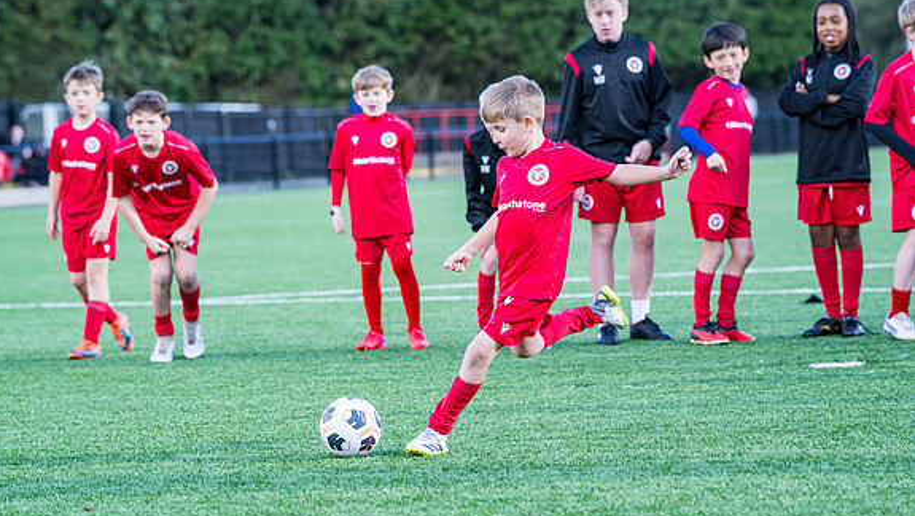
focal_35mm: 147
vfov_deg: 8.3
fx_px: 3568
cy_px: 273
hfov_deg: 14.6
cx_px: 441
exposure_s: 1/500
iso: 400
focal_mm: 135
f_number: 4
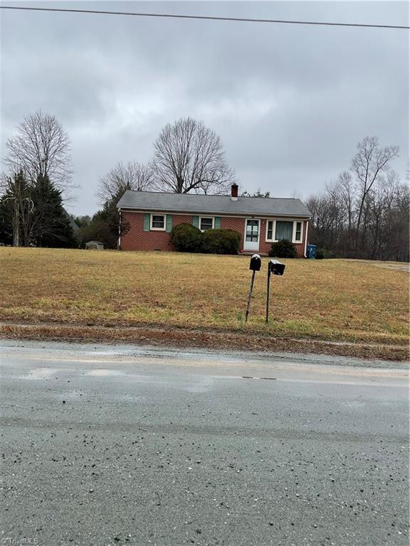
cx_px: 205
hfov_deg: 48.2
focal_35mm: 29
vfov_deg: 61.7
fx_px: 458
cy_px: 273
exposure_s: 1/439
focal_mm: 3
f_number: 1.8
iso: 16
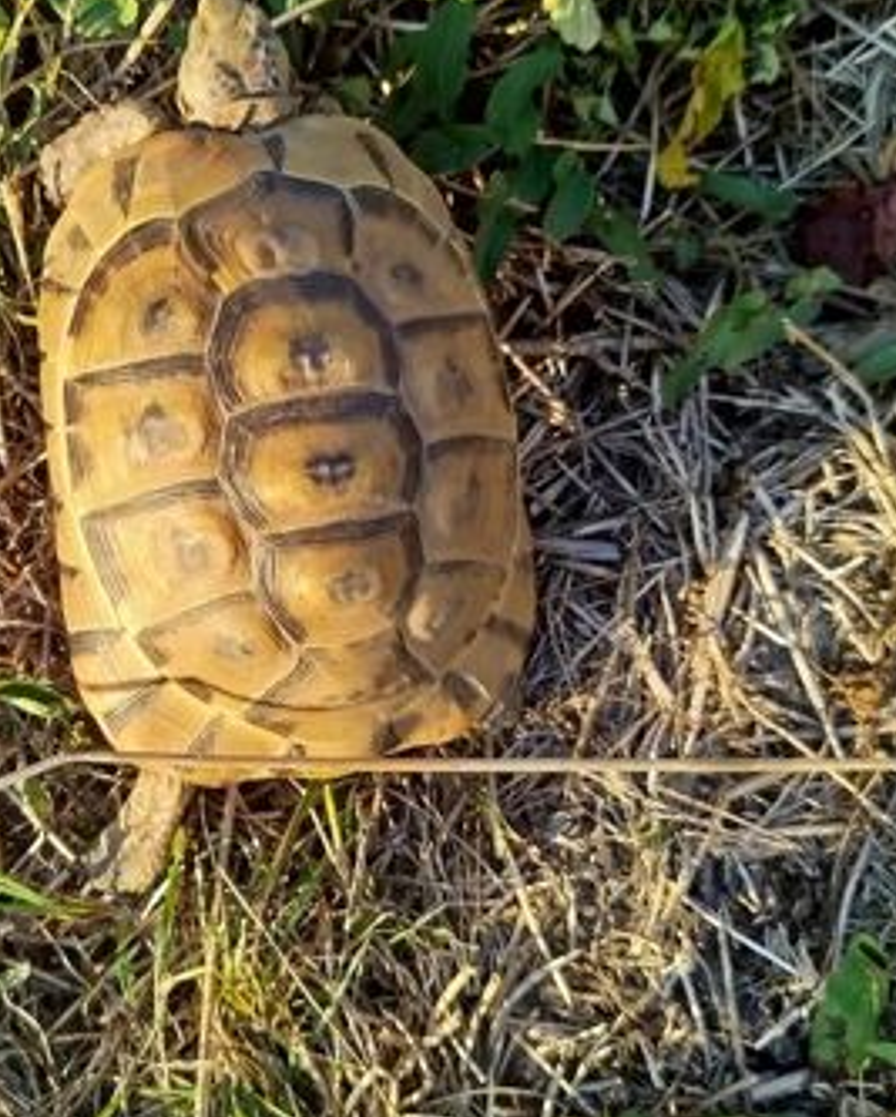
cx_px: 289
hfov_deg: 33.1
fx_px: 1490
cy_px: 493
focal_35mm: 45
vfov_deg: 41.1
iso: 50
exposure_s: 1/149
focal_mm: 5.31
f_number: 1.7
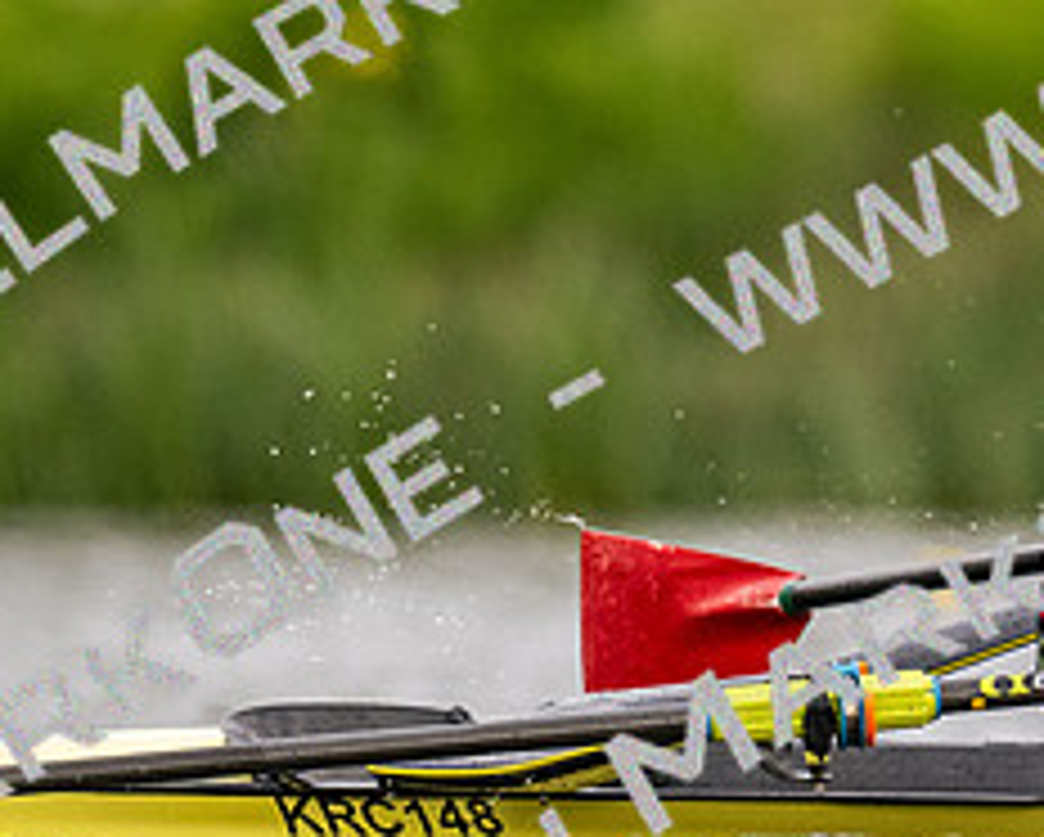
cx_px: 1233
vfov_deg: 0.7
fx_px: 65343
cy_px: 367
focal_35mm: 2113
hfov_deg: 0.9
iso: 720
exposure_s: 1/2500
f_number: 4
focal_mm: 600
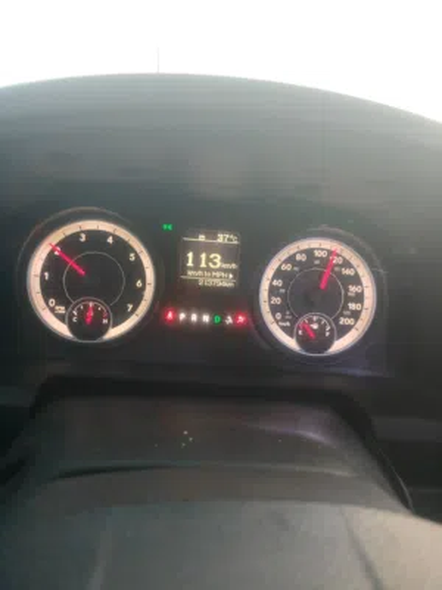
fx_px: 409
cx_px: 221
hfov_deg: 56.8
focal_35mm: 24
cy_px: 295
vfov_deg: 71.6
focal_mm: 5.25
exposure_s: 1/25
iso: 164
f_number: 1.75
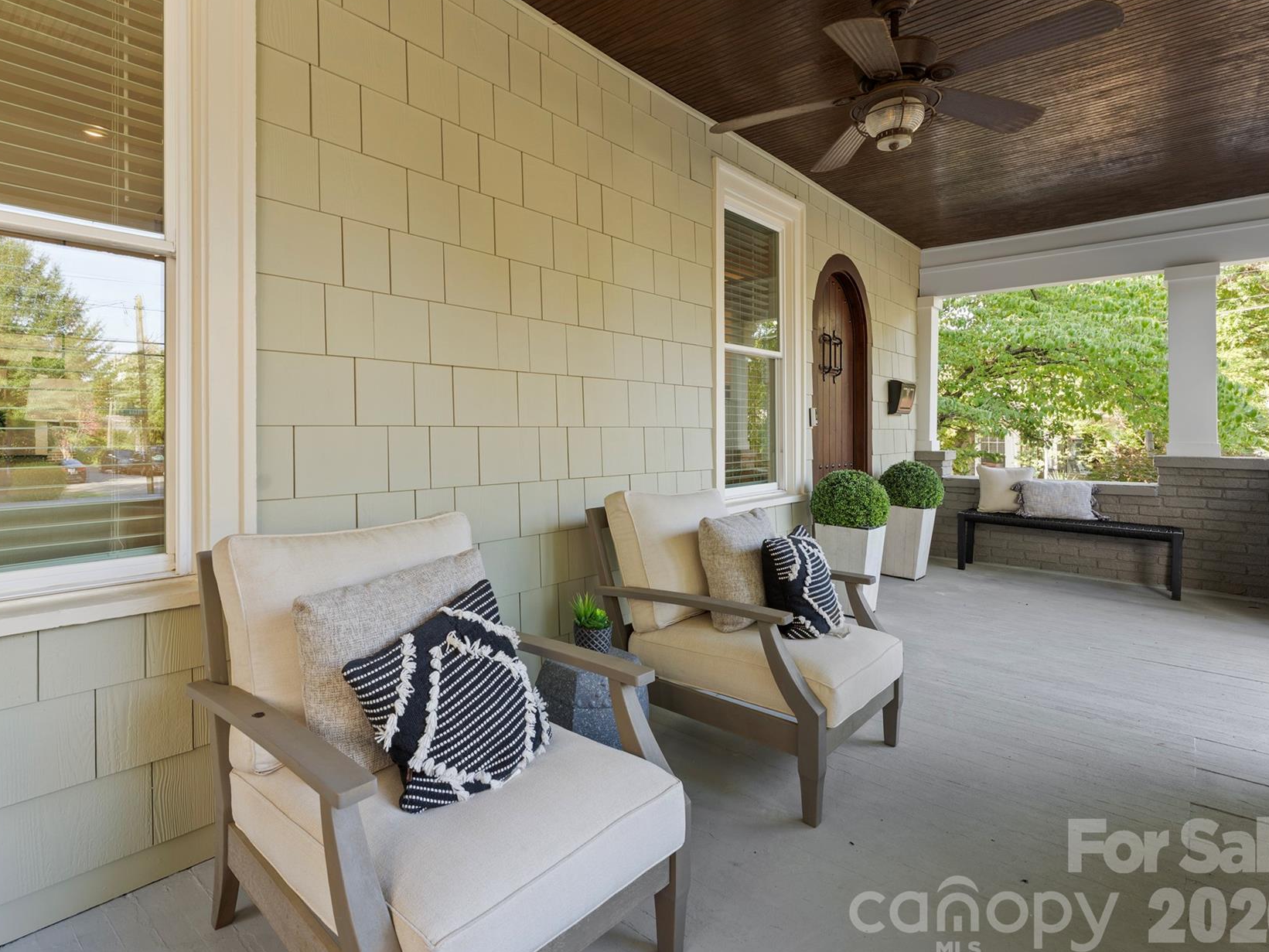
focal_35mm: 19
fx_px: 682
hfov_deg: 85.1
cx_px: 523
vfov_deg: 69.7
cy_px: 443
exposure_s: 1/3
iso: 160
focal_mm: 15.5
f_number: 9
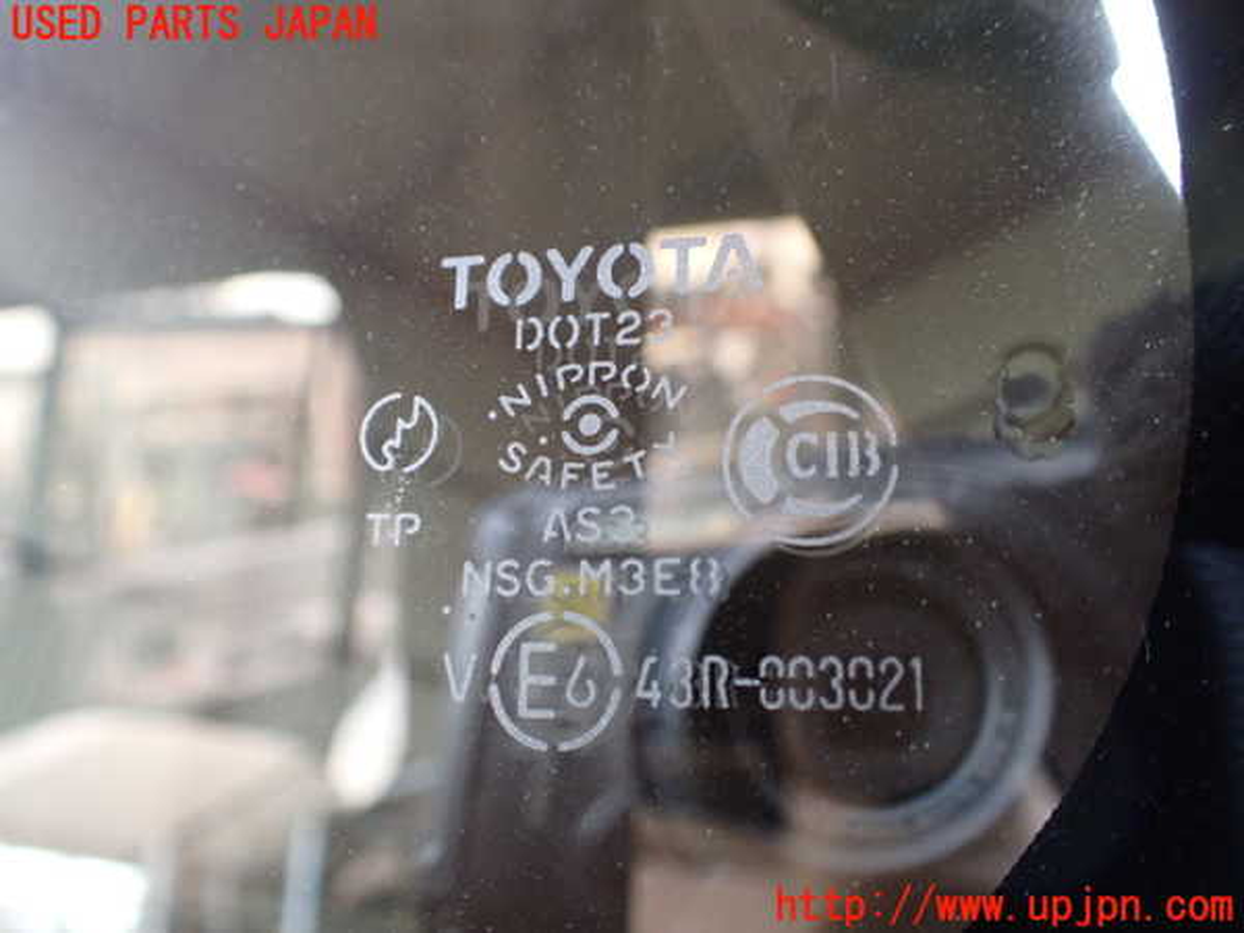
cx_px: 622
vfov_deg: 46.8
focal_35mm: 30
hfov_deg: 60.0
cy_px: 466
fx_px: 1078
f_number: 2.3
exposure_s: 1/50
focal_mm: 5.4
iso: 800
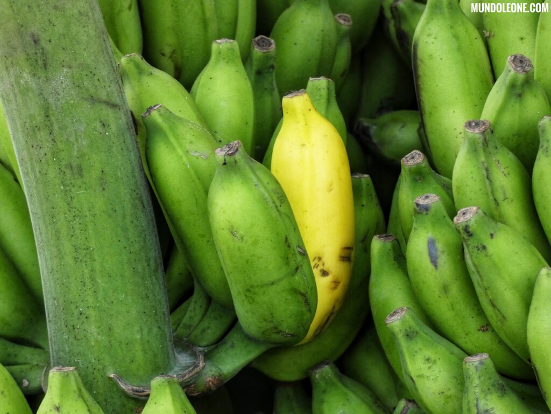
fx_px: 2913
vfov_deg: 8.1
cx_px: 276
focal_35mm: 183
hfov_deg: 10.8
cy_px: 207
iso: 400
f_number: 5.5
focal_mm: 32.7
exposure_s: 1/80
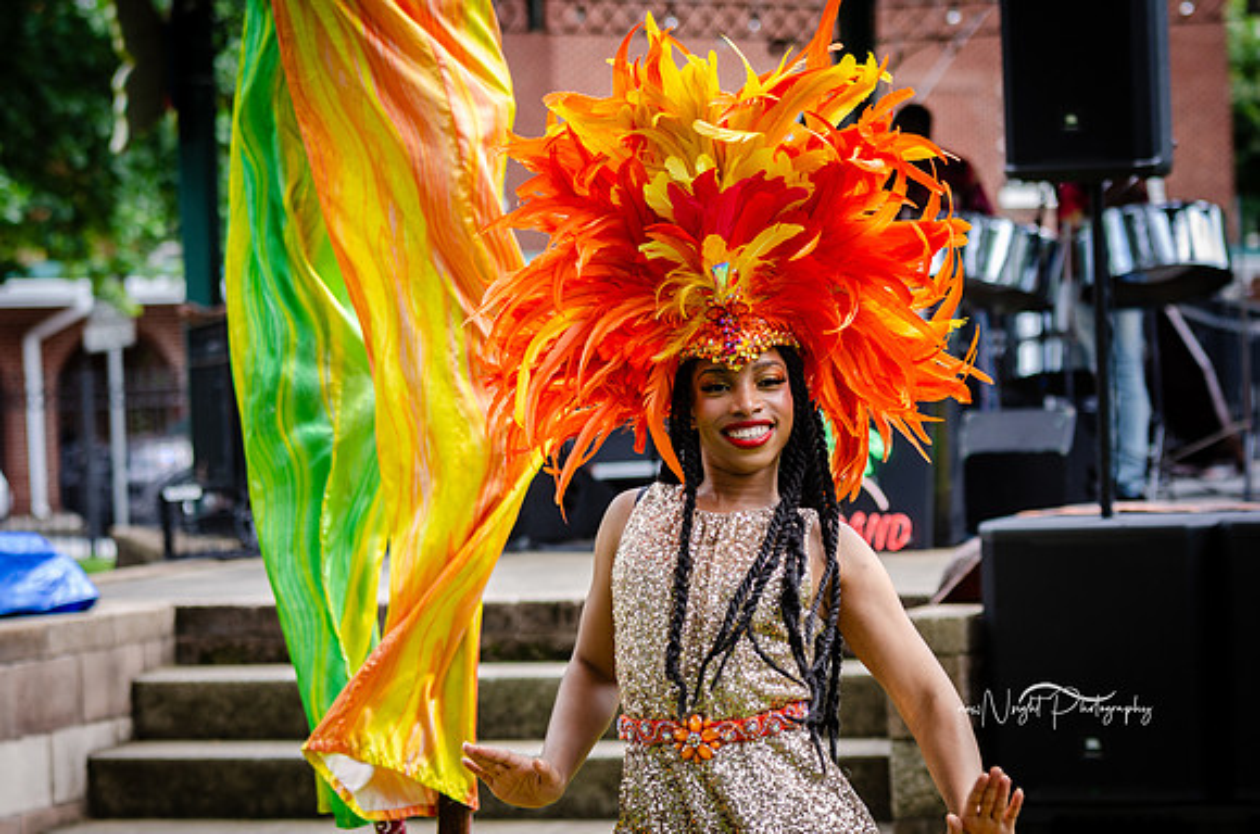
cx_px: 630
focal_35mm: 123
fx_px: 4296
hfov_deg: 16.7
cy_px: 417
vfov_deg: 11.1
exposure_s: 1/400
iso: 200
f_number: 4
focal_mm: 82
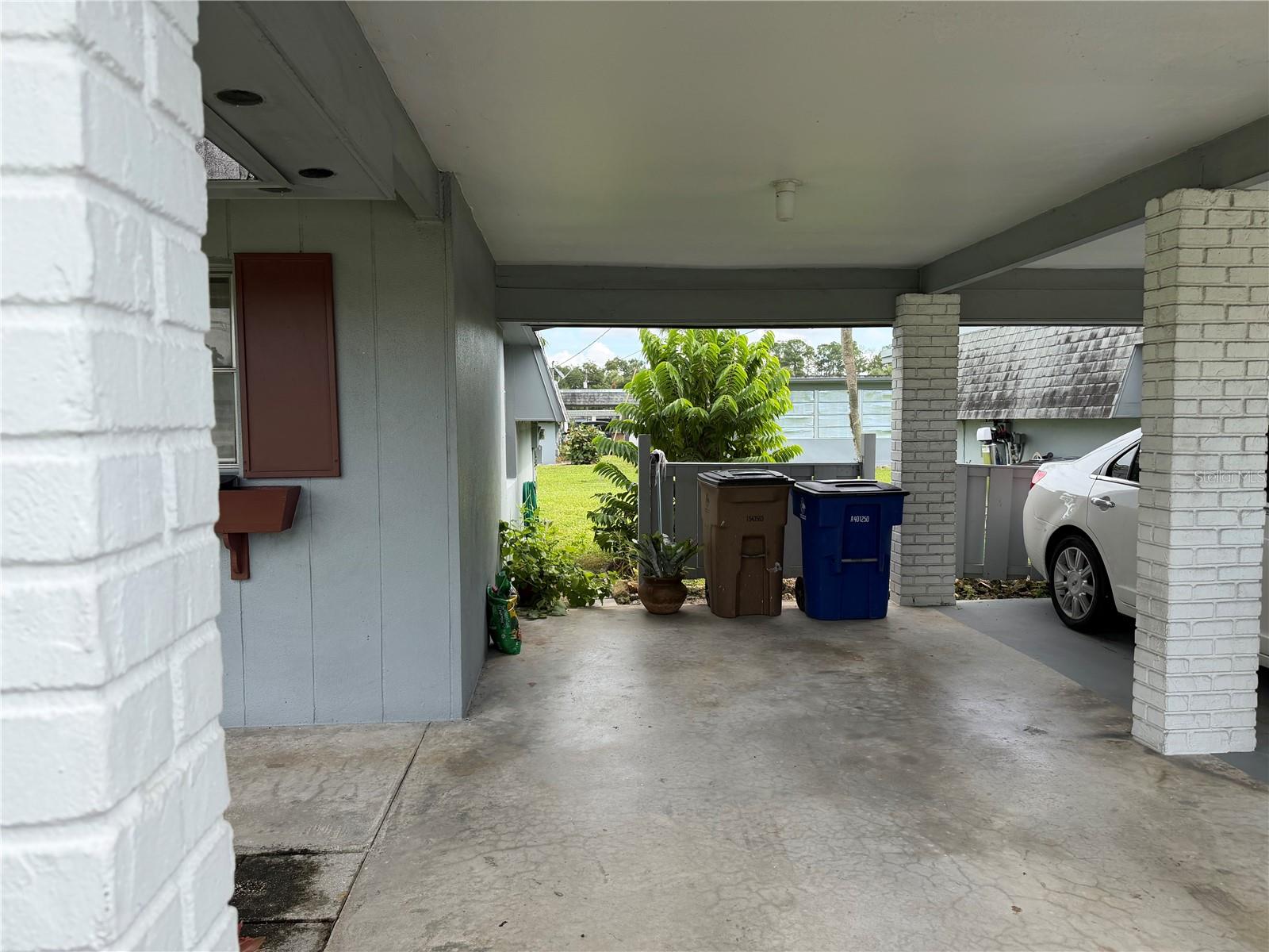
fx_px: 880
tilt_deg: -3.0
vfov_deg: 56.8
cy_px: 476
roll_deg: +0.7
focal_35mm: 24
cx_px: 634
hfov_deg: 71.6
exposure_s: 1/1410
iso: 100
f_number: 1.78
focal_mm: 6.76
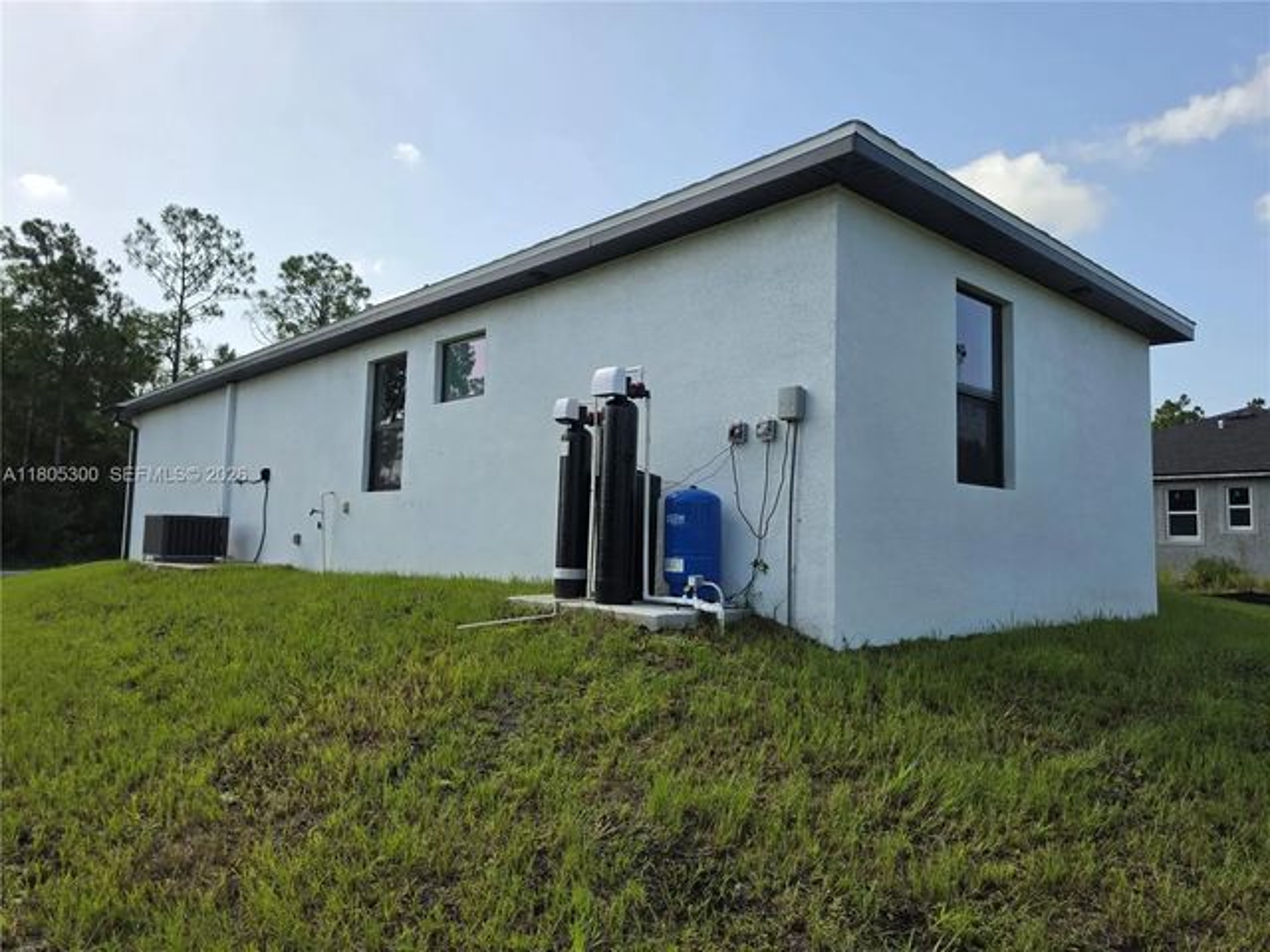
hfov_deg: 73.9
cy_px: 476
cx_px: 635
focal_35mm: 23
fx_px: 844
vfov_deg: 58.9
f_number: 1.4
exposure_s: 1/5955
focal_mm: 6.5
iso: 64
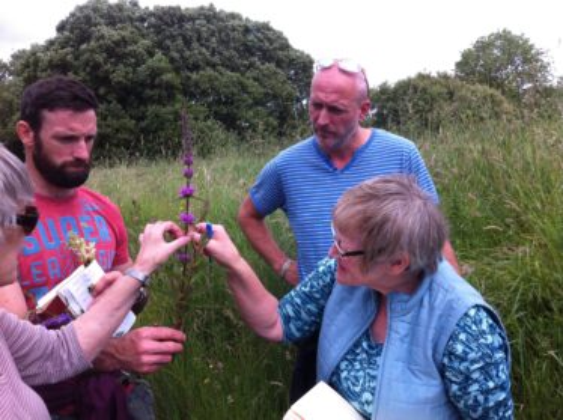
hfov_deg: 52.7
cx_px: 282
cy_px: 210
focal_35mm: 35
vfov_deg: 40.6
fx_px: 568
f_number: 2.8
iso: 80
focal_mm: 3.85
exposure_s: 1/702
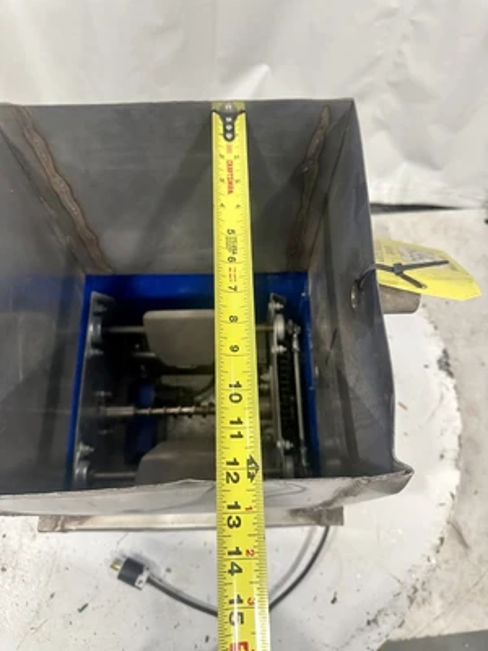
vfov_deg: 71.6
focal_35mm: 24
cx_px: 244
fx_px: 451
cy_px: 326
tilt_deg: -69.5
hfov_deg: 56.8
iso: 160
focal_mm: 6.86
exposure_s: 1/120
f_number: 1.78
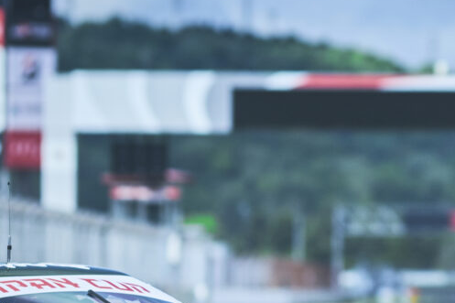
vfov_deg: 2.5
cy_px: 152
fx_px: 6835
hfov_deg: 3.8
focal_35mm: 541
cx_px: 491
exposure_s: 1/4000
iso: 100
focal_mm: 105
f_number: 1.4
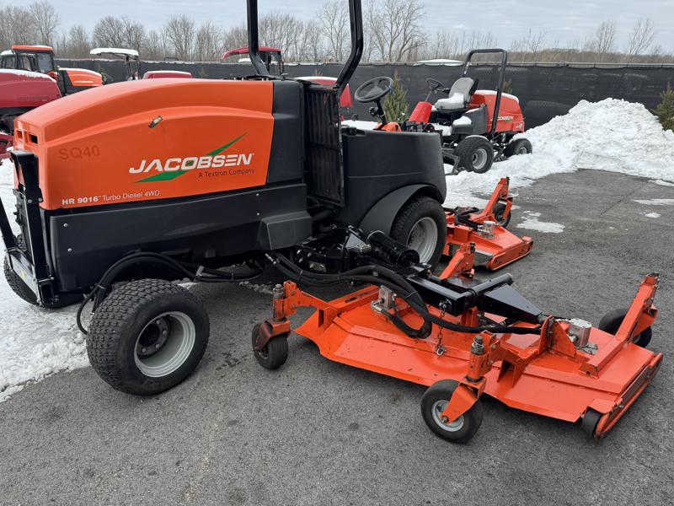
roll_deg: -2.7
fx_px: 467
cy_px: 253
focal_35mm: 24
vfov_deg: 56.8
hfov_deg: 71.6
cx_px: 337
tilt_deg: -22.1
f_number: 1.78
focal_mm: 6.76
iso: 80
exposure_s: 1/952
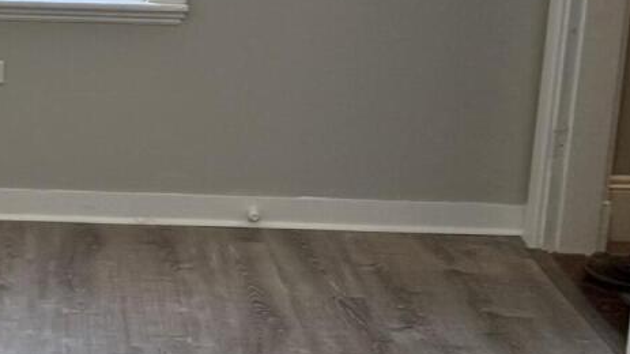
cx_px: -60
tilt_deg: -12.1
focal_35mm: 113
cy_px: 210
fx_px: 1887
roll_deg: -0.7
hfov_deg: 18.3
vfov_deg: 10.7
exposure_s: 1/60
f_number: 1.78
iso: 250
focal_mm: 6.76
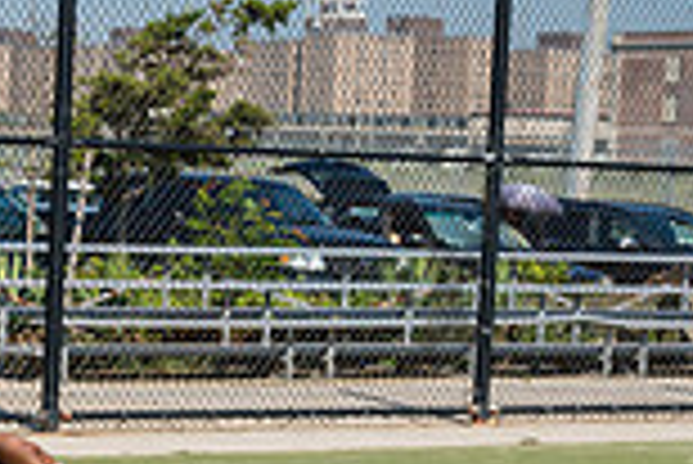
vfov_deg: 8.6
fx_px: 3064
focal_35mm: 159
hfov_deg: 12.4
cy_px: 491
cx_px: -276
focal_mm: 38
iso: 100
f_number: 5
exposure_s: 1/800
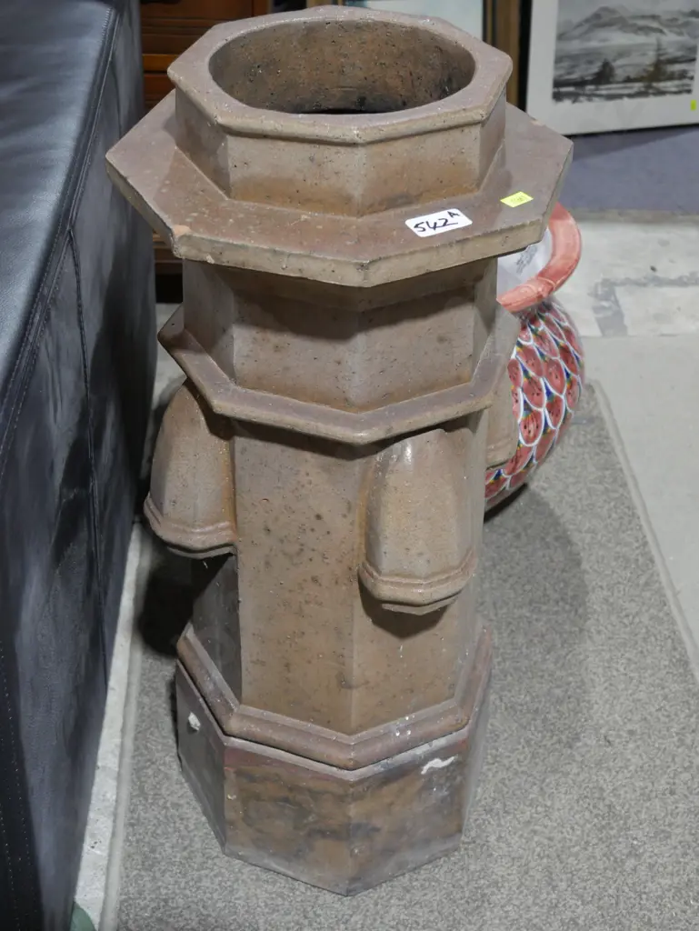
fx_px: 1345
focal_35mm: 50
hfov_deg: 29.1
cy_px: 466
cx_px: 350
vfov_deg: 38.2
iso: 1600
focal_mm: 25
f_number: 5.3
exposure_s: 1/60
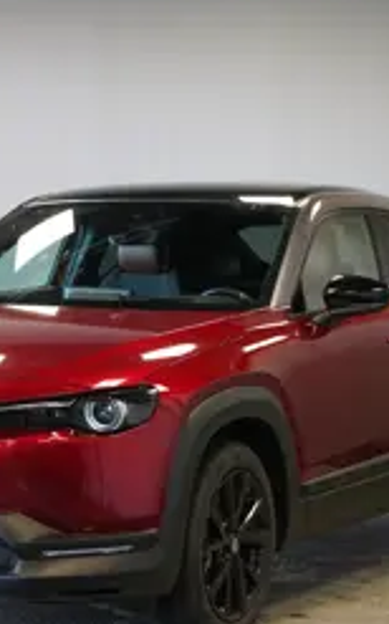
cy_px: 326
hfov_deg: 11.4
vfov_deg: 18.1
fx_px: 1954
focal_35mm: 115
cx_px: 139
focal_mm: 58
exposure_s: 1/160
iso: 2500
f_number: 5
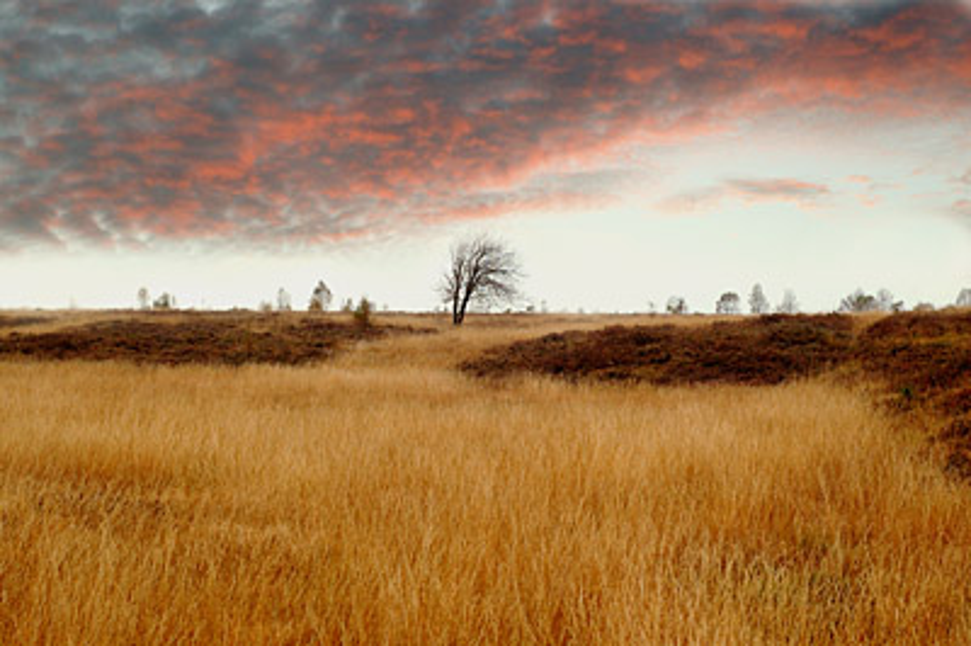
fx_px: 2021
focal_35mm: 75
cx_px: 486
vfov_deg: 18.2
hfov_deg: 27.0
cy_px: 323
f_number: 4
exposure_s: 1/250
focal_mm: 50
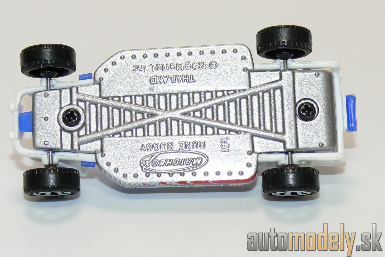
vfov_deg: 12.8
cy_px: 114
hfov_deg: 19.1
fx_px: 1144
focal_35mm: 107
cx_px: 191
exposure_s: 1/30
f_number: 4
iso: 100
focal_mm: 13.3
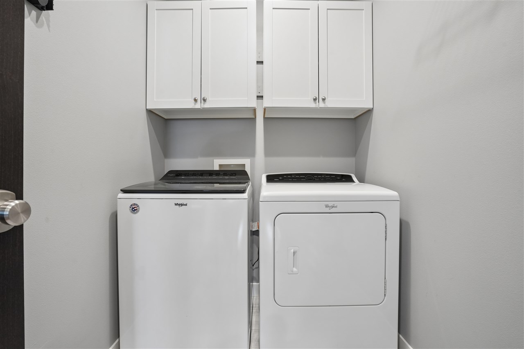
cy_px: 174
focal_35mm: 16
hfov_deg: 96.7
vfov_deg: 73.7
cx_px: 262
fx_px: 233
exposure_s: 1/8
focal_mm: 16
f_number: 9
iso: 640
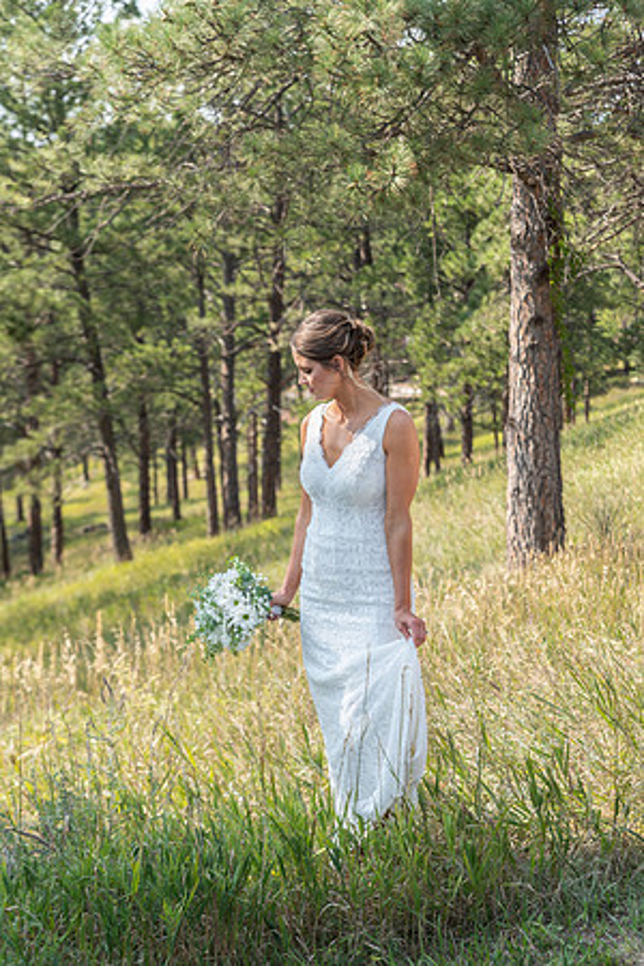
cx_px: 322
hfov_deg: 20.0
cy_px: 483
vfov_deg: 29.7
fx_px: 1825
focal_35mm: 68
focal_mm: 68
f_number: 4.5
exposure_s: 1/160
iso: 80
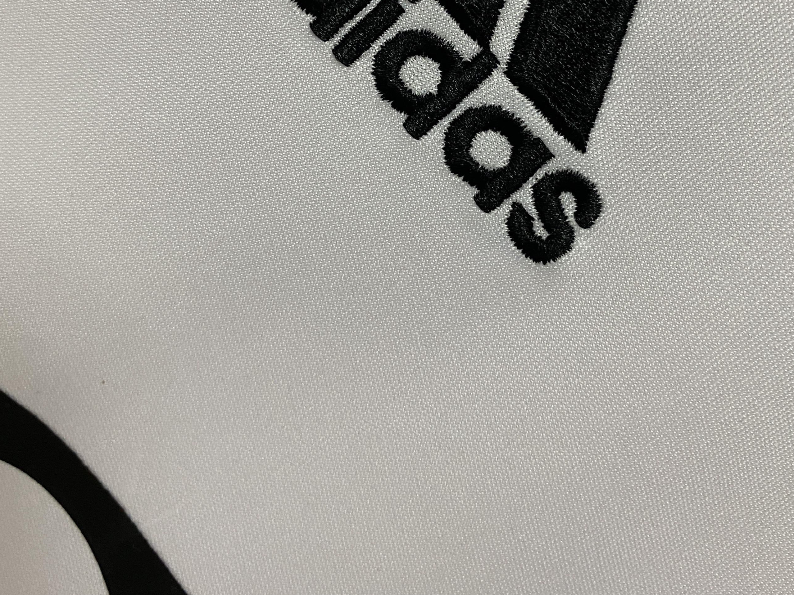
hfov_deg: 45.6
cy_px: 48
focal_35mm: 41
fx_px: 940
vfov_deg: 33.1
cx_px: 453
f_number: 1.8
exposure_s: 1/50
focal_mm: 4.25
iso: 100
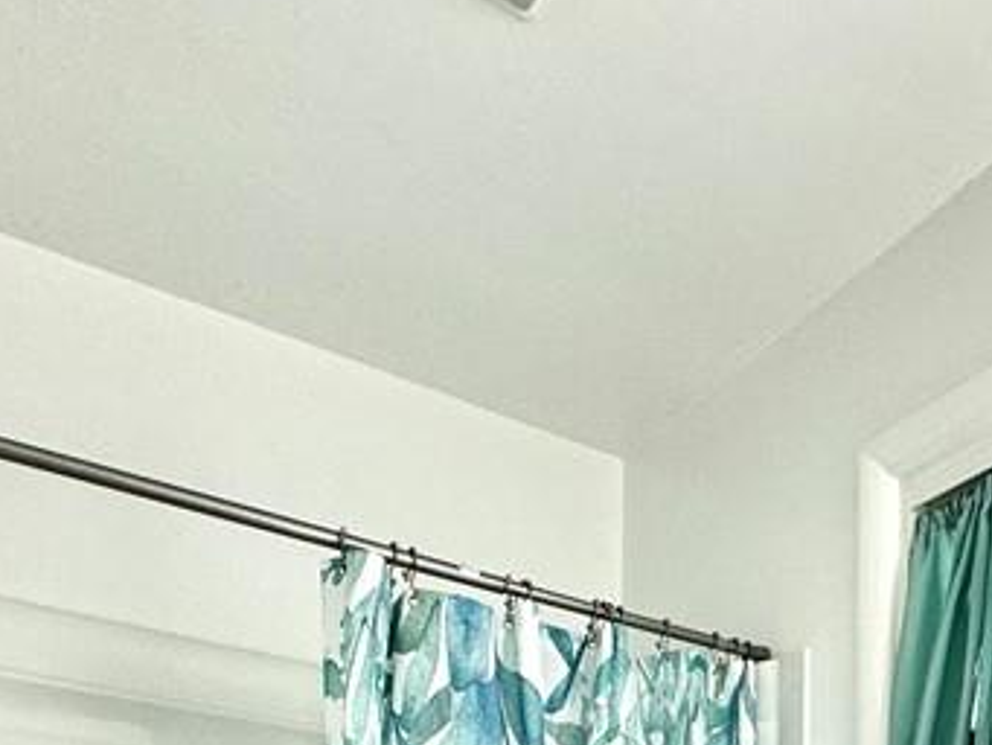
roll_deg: -0.5
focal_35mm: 42
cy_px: 1071
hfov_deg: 40.4
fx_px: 1204
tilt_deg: -1.8
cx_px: 945
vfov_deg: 26.5
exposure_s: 1/120
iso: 125
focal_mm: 2.22
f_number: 2.2
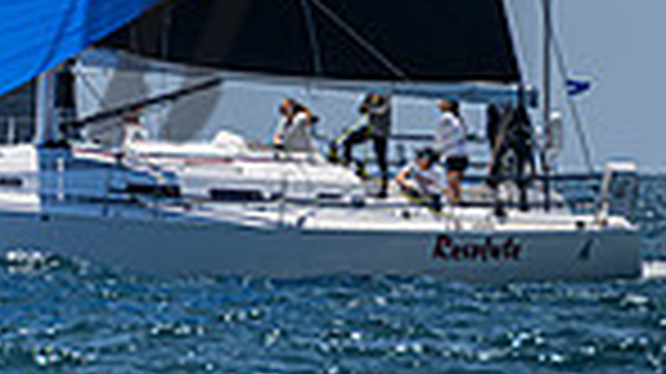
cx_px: -108
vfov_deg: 1.1
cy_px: -480
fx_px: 19570
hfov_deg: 1.9
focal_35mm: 1109
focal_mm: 270
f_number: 8
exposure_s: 1/2000
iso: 400
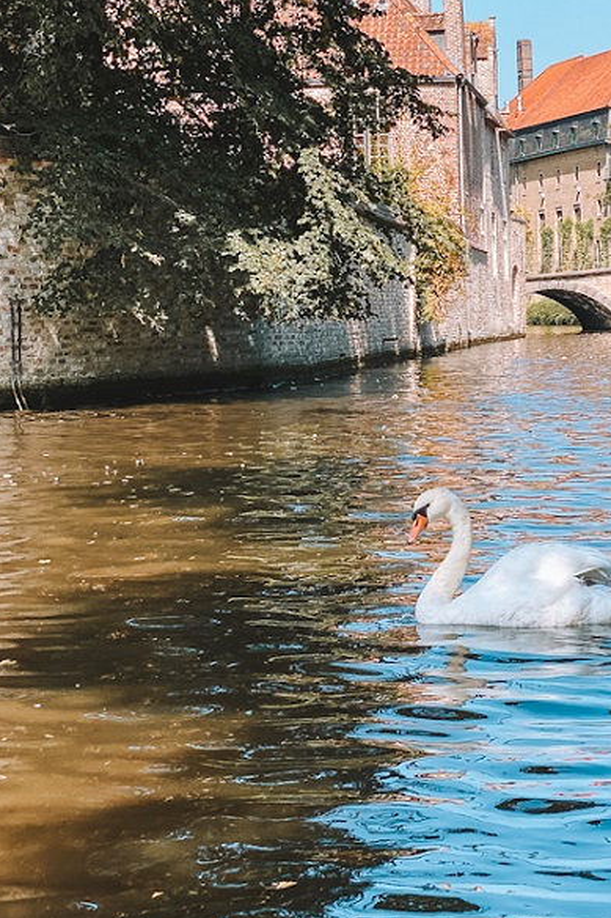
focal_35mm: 88
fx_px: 2241
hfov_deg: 15.5
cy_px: 275
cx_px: 419
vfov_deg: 23.0
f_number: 2
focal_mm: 6
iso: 20
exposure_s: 1/750
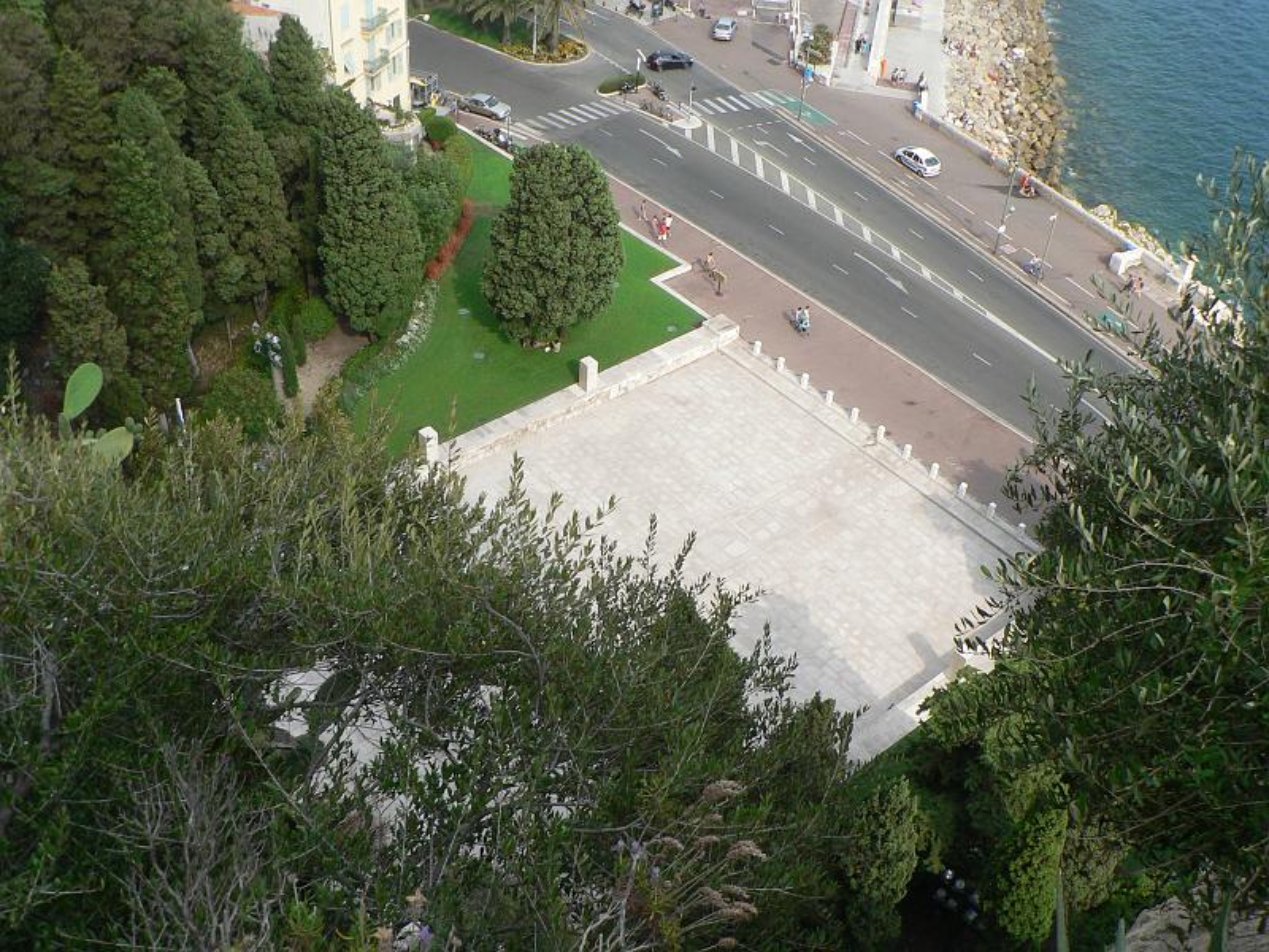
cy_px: 476
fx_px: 1320
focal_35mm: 36
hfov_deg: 51.4
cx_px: 634
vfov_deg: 39.7
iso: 80
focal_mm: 6
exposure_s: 1/320
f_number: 4
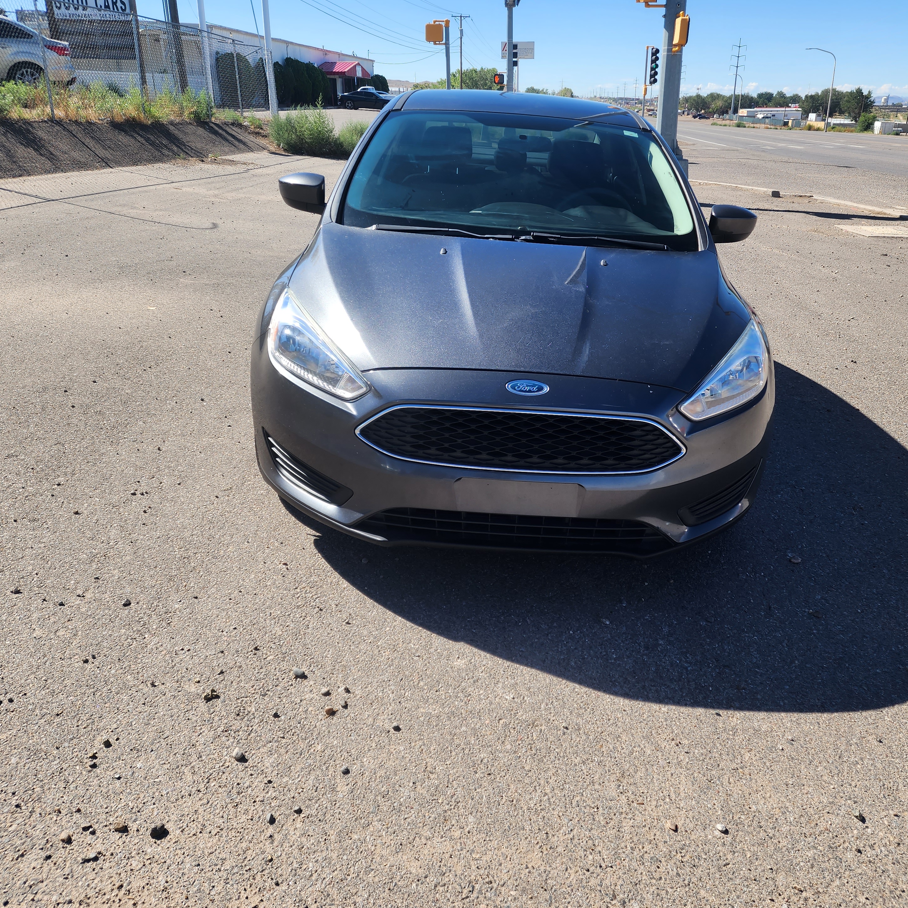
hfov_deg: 57.1
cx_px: 521
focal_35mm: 28
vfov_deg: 57.3
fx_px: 831
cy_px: 443
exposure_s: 1/659
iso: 12
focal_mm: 6.4
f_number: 1.8
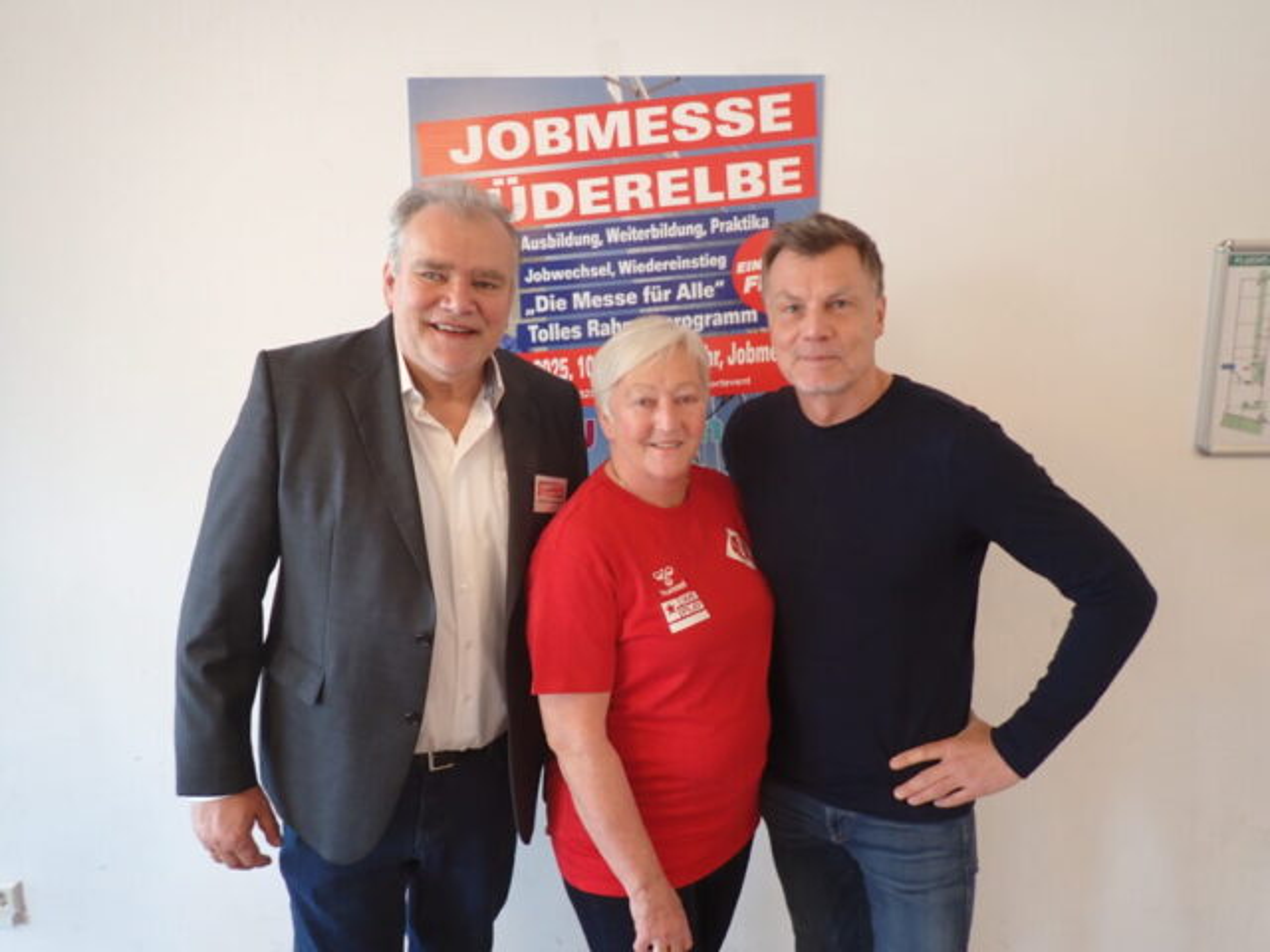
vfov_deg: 54.9
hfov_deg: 69.4
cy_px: 476
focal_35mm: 25
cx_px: 635
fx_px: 917
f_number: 2
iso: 200
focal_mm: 4.5
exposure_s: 1/40
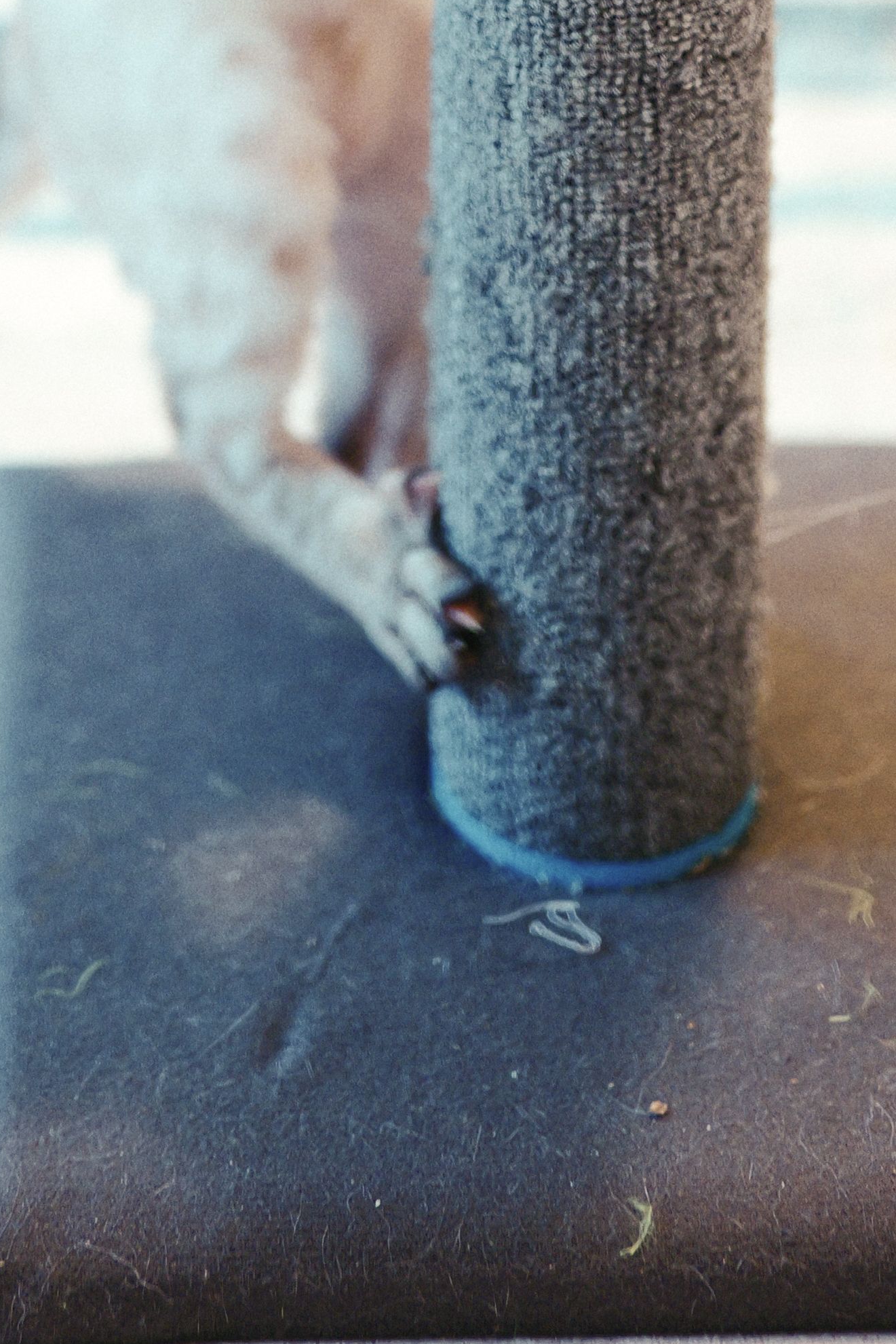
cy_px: -598
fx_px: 3956
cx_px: 71
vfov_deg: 17.5
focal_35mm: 106
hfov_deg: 12.8
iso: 640
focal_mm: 35
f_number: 1.2
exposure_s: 1/40
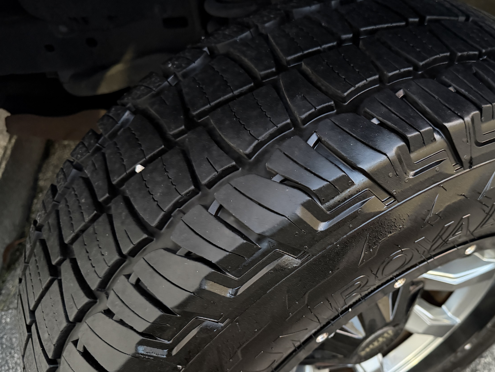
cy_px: 222
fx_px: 443
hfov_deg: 57.5
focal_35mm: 31
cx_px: 314
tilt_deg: -48.5
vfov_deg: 45.2
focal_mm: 6.76
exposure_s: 1/30
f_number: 1.78
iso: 1250
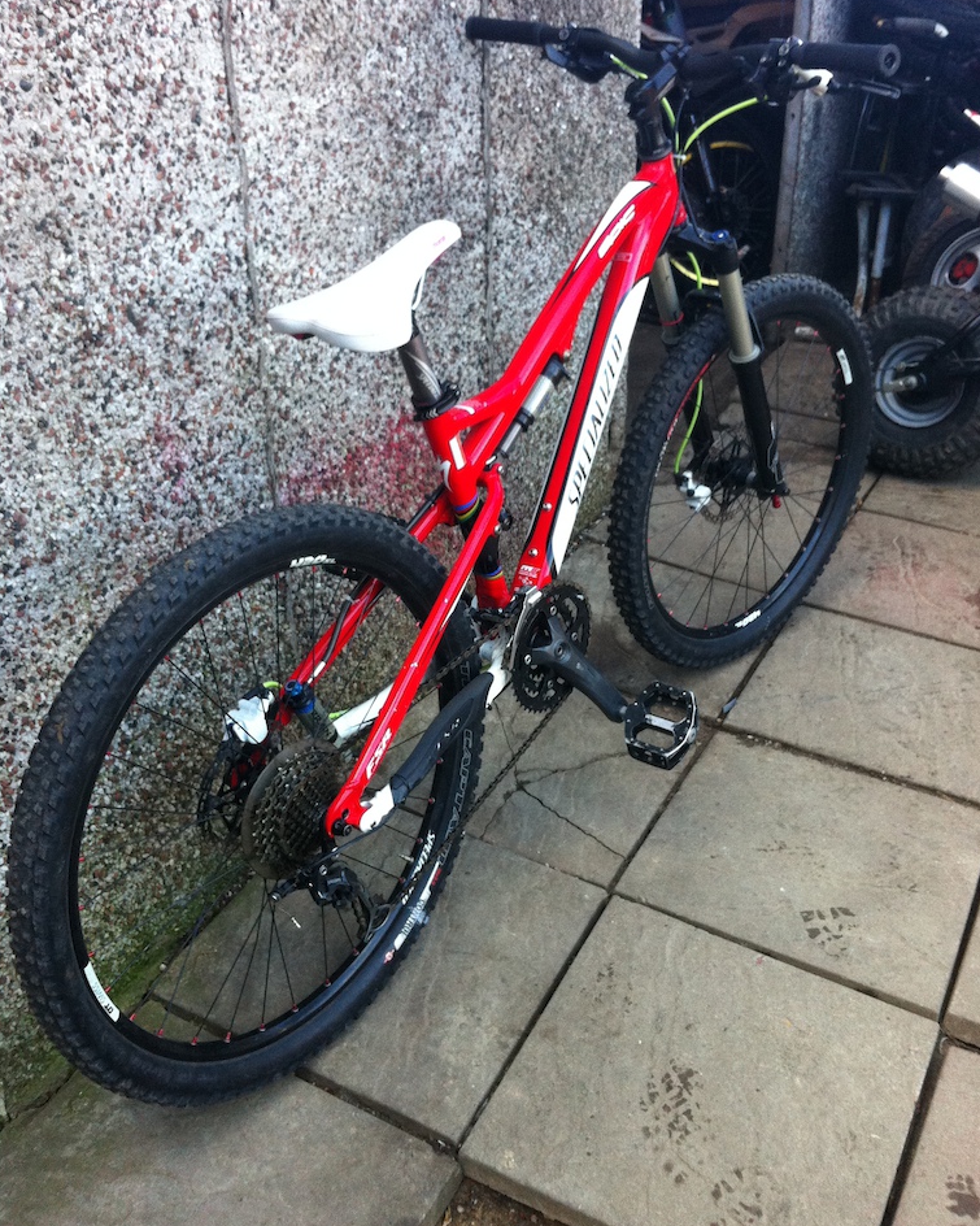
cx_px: 495
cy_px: 578
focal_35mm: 37
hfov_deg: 40.1
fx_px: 1342
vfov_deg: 49.1
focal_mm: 3.85
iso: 125
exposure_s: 1/120
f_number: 2.8
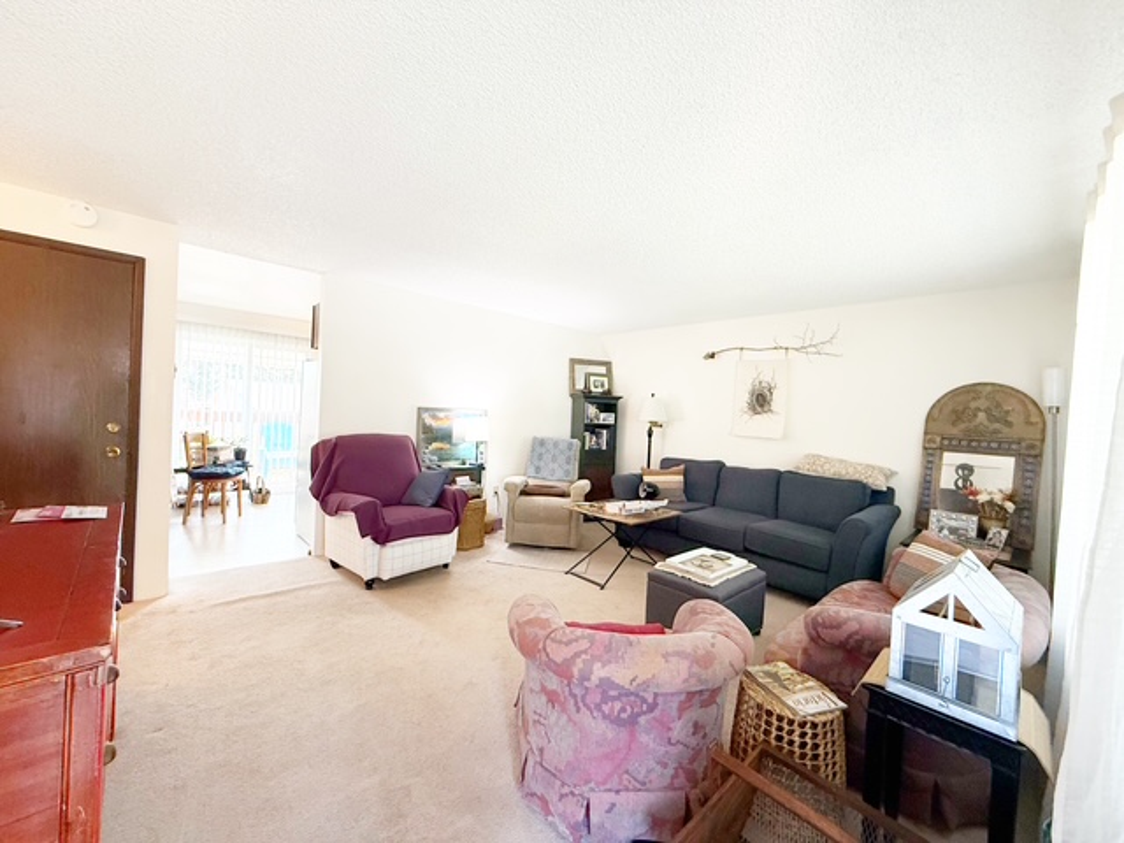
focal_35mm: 14
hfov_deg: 102.1
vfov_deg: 85.7
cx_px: 562
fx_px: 455
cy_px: 422
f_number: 2.2
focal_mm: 2.22
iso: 250
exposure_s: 1/60
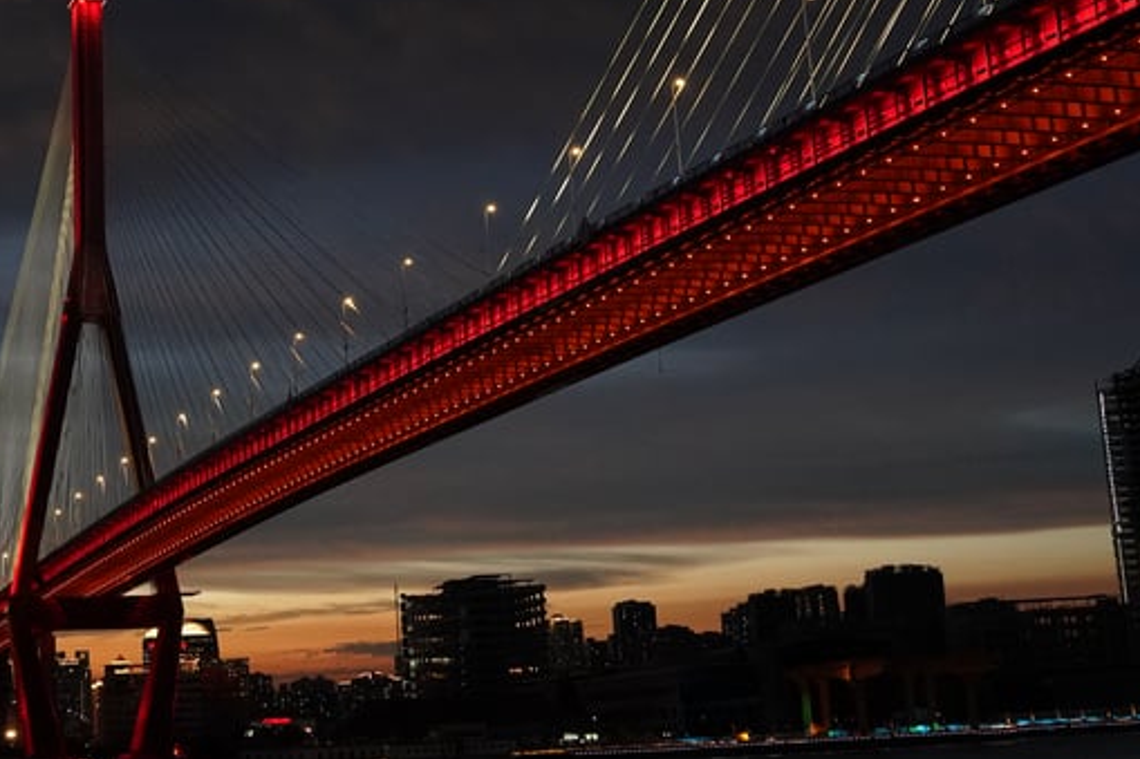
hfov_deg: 30.3
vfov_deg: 20.4
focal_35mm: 66
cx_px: 390
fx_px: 2089
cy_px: 169
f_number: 5
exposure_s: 1/80
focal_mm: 28
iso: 3200
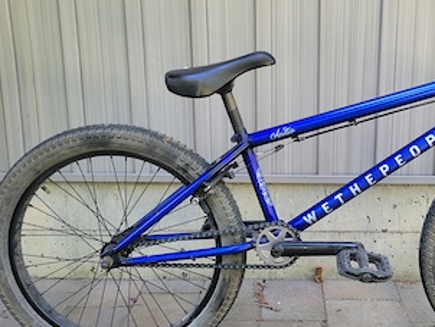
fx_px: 541
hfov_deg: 42.7
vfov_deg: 33.6
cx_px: 317
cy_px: 138
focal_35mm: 43
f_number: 1.8
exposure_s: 1/120
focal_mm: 5.4
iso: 80
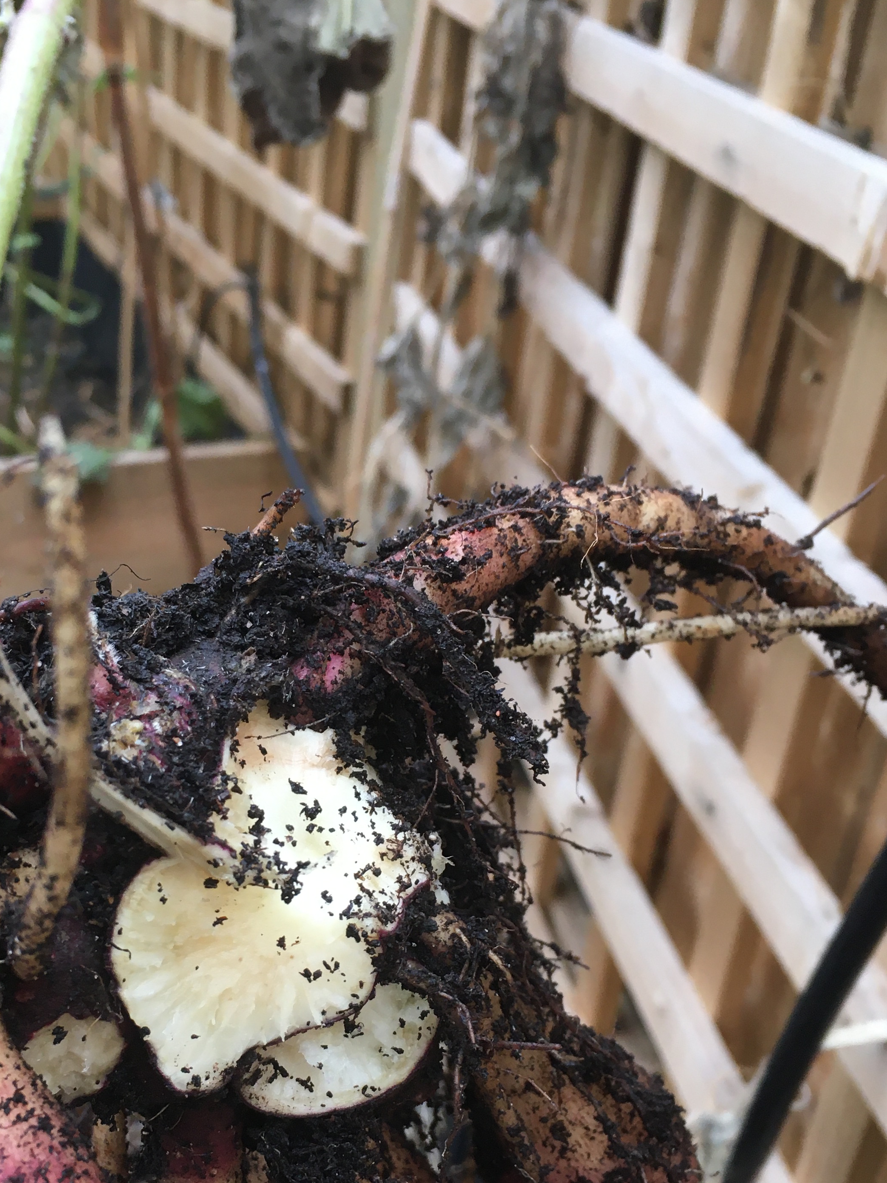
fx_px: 1435
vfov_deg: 44.3
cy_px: 758
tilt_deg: -32.7
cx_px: 306
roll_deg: -4.9
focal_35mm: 42
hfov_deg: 34.1
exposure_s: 1/33
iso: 32
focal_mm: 4.15
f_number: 2.2
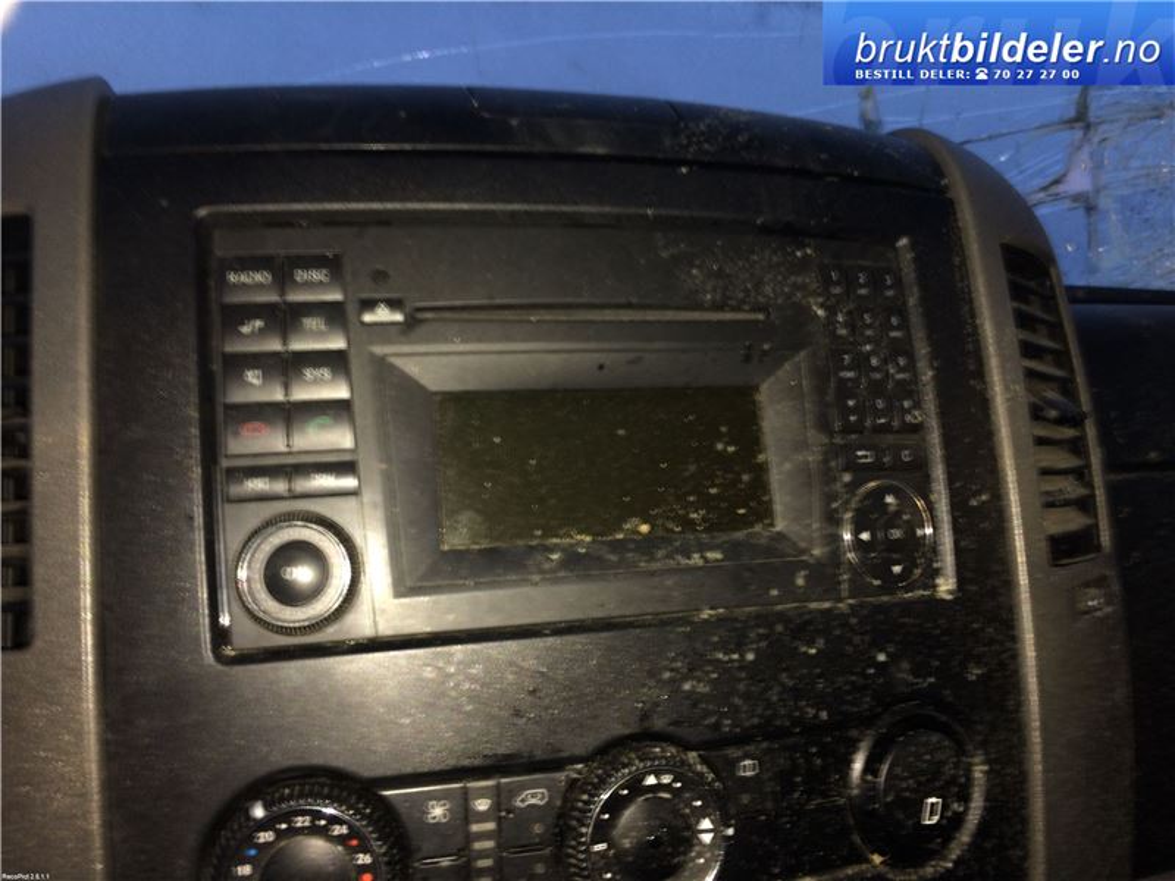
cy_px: 440
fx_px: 984
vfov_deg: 48.2
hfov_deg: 61.7
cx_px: 588
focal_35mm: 29
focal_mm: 4.15
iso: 40
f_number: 2.2
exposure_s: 1/16
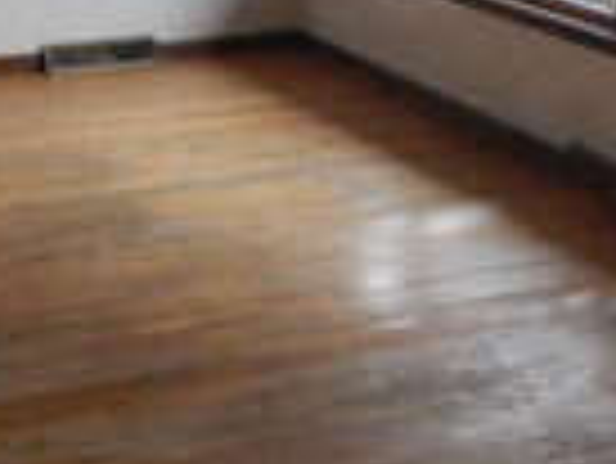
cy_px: 99
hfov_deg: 19.7
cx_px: 549
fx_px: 1745
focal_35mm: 98
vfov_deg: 15.0
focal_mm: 5
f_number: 3.9
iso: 400
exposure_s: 1/200
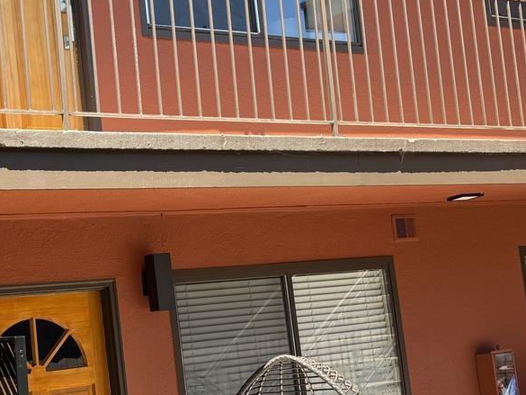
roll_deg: +6.1
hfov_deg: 29.8
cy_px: 238
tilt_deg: +6.5
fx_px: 973
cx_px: 132
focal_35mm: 64
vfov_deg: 22.9
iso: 64
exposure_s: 1/850
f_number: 1.6
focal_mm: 5.96
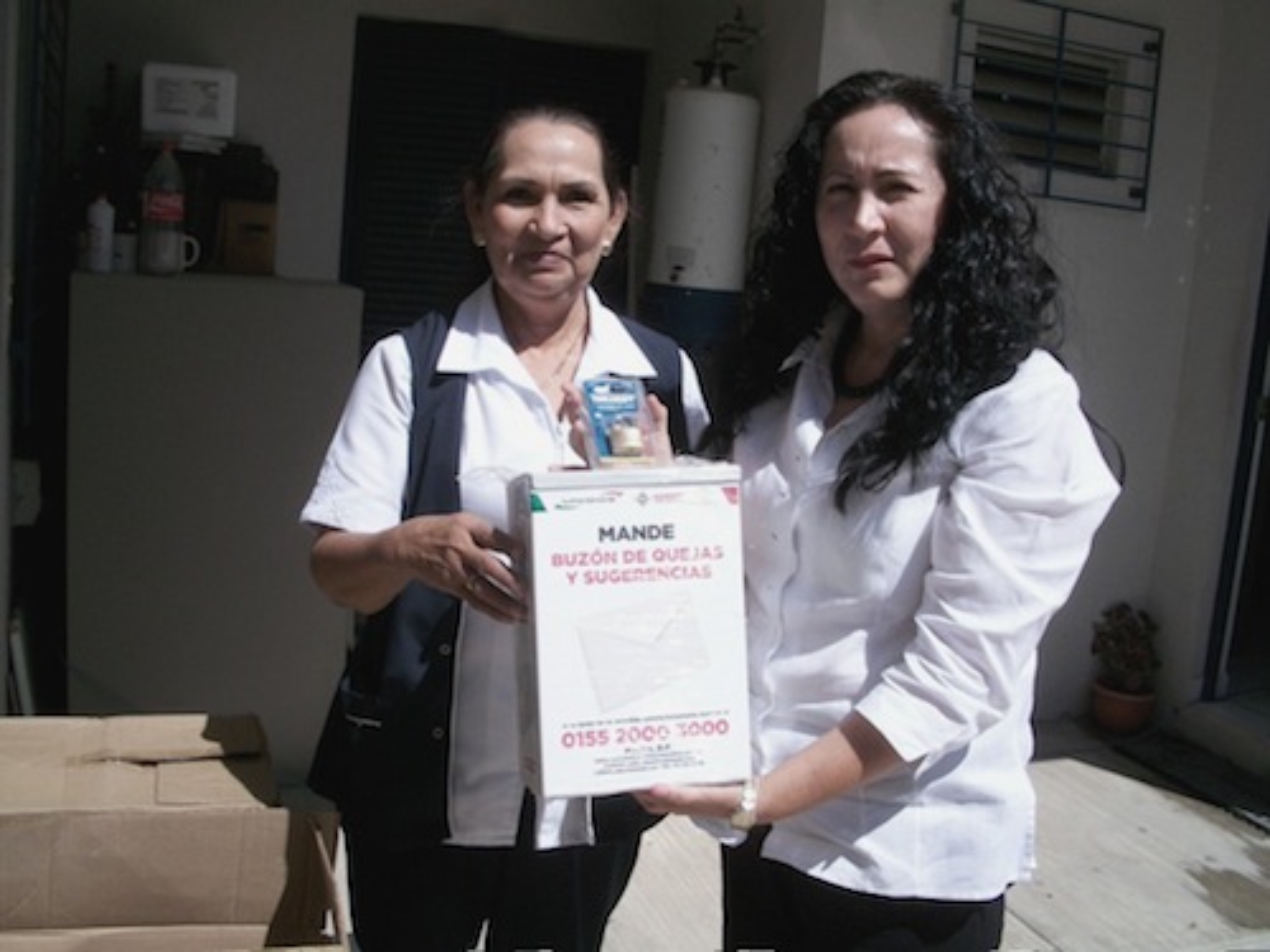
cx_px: 635
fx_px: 1284
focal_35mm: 35
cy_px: 476
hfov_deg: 52.6
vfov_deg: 40.7
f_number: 5.6
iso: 80
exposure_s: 1/500
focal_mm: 6.3
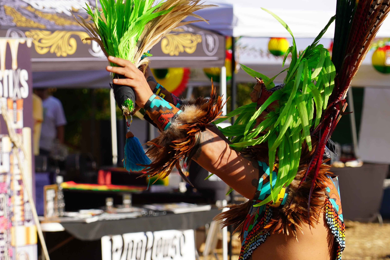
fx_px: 1831
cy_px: 140
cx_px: 83
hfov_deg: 12.1
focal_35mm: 169
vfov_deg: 8.1
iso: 100
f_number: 5.6
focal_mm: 105
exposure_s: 1/320
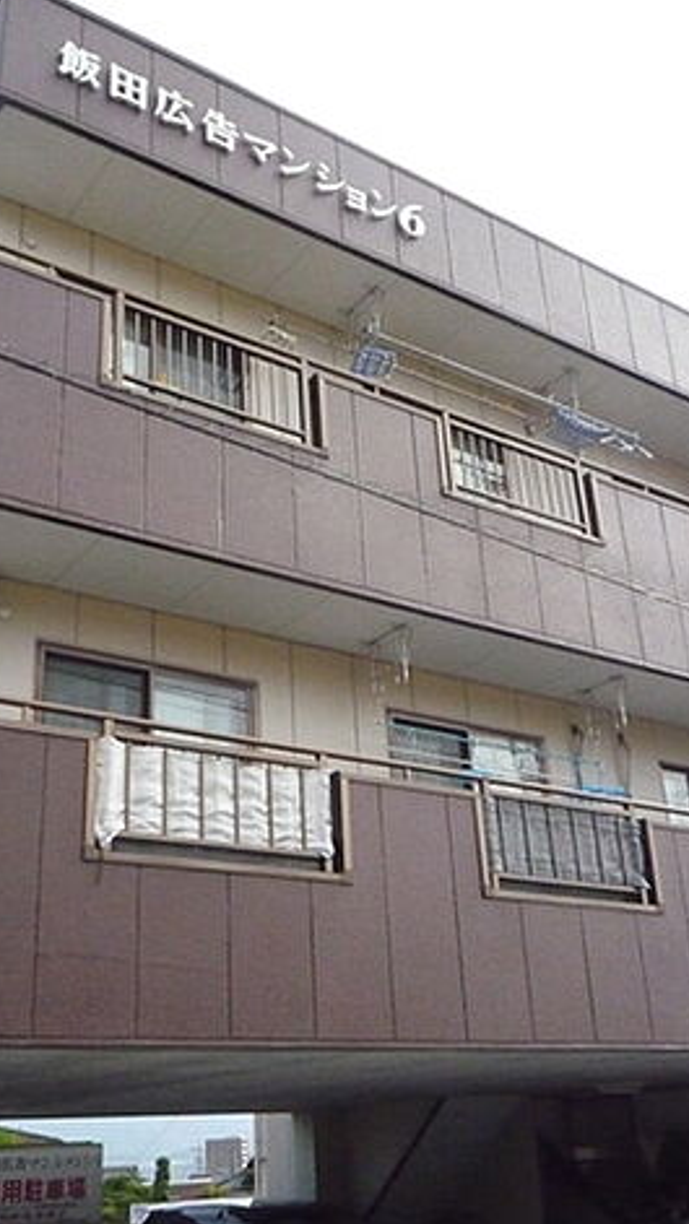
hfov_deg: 32.0
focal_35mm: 37
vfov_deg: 54.0
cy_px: 603
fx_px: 1202
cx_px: 333
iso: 800
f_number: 7.1
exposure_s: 1/800
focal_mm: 4.4
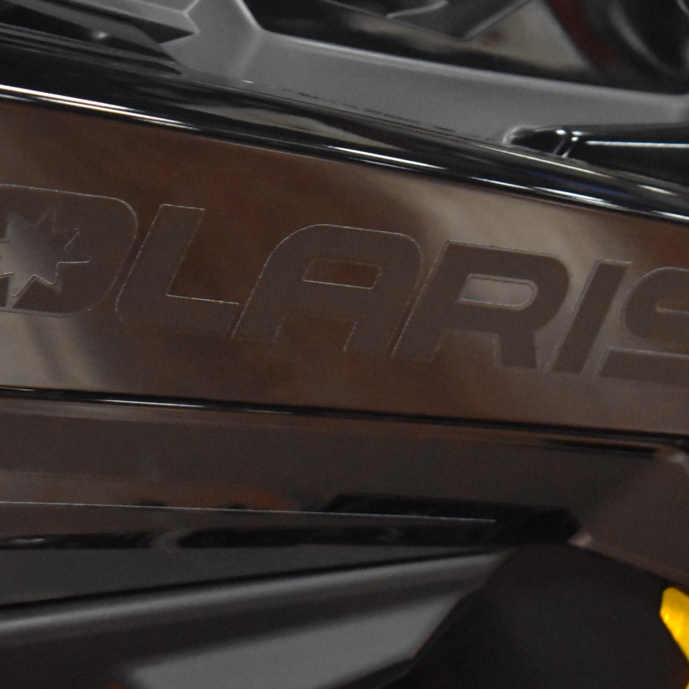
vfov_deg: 12.5
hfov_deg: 12.5
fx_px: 3149
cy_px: 301
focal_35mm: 140
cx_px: 225
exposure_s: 1/125
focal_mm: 55
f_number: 5.6
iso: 7200
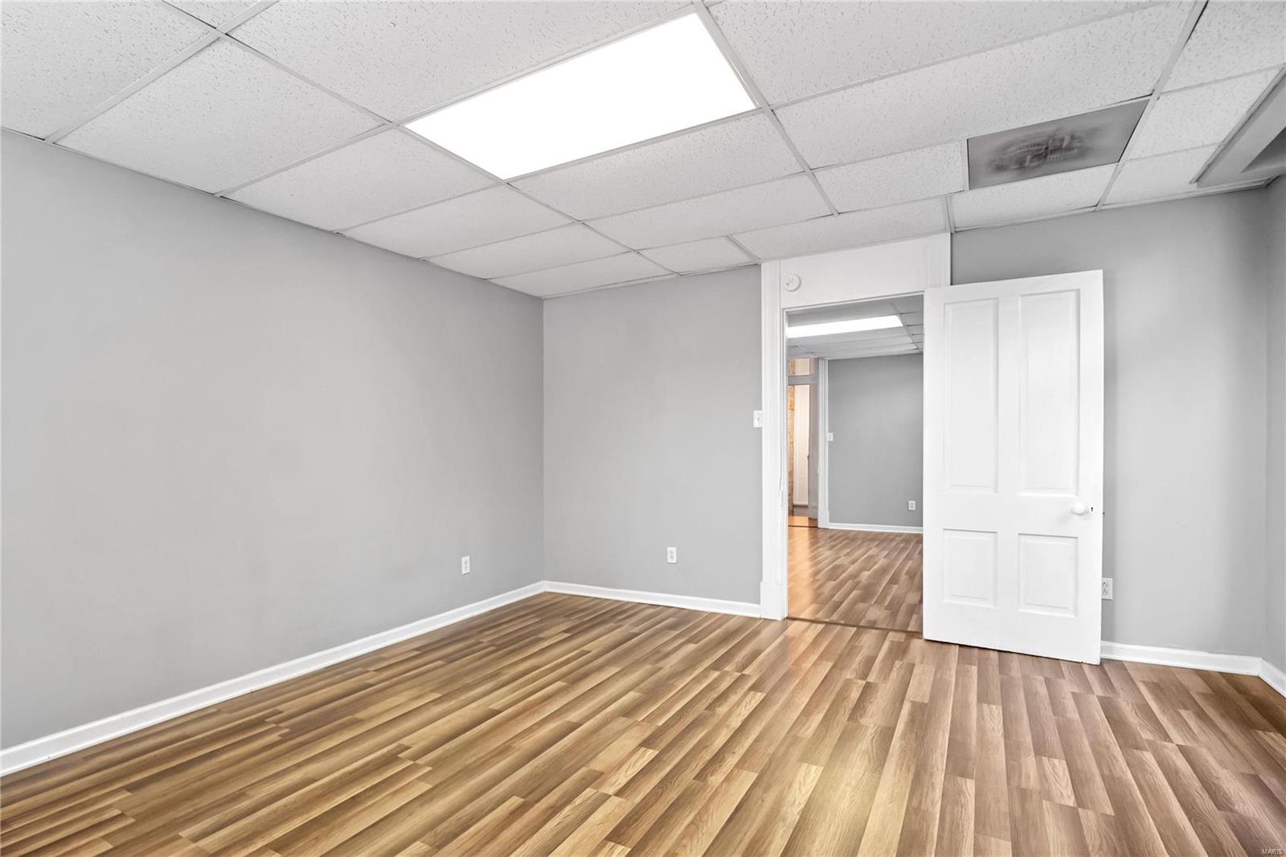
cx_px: 643
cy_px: 428
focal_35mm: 16
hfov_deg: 96.7
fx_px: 571
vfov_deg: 73.7
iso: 400
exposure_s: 1/4
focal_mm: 8
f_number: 8
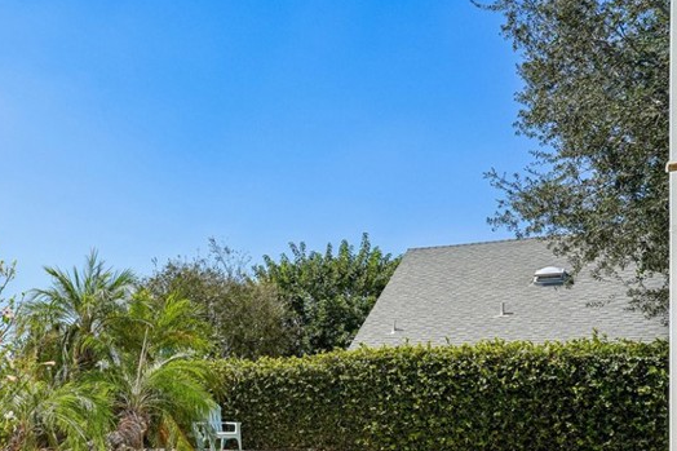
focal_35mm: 41
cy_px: 416
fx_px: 771
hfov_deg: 43.3
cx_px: 66
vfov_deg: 31.0
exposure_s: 1/500
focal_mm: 21
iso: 100
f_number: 8
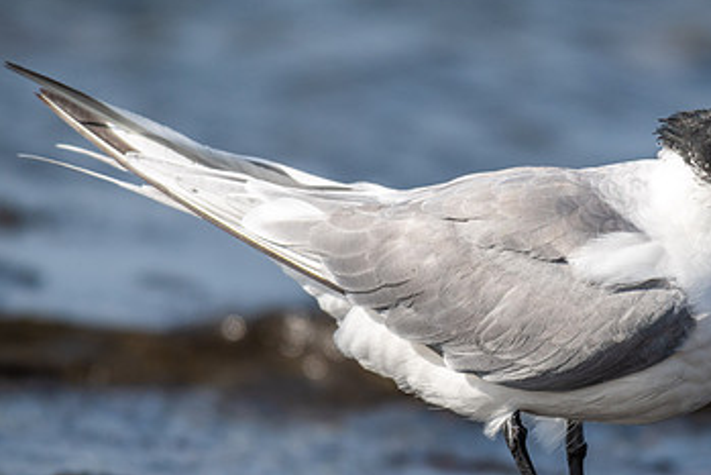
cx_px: 452
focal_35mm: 1329
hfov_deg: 1.6
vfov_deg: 1.0
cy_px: 316
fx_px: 26257
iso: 160
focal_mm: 500
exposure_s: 1/1600
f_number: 5.6
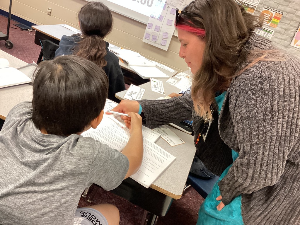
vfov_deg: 45.4
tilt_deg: -23.3
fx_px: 269
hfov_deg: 58.4
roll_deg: -19.7
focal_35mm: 31
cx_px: 150
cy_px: 112
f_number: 2.4
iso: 200
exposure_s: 1/60
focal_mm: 3.3
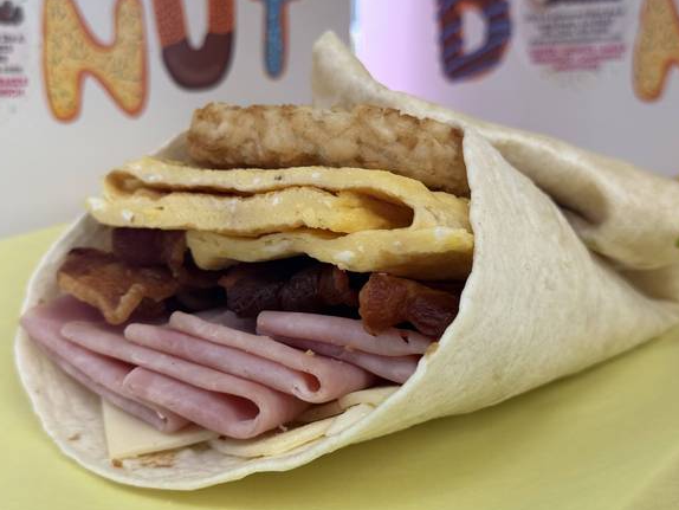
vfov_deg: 29.7
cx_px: 337
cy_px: 256
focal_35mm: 49
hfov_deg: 38.9
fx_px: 962
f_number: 1.78
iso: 200
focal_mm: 6.76
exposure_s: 1/40
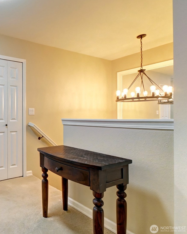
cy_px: 117
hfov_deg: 53.0
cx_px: 10
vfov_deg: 75.0
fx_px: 152
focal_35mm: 22
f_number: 11
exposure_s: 1/13
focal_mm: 10
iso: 3200
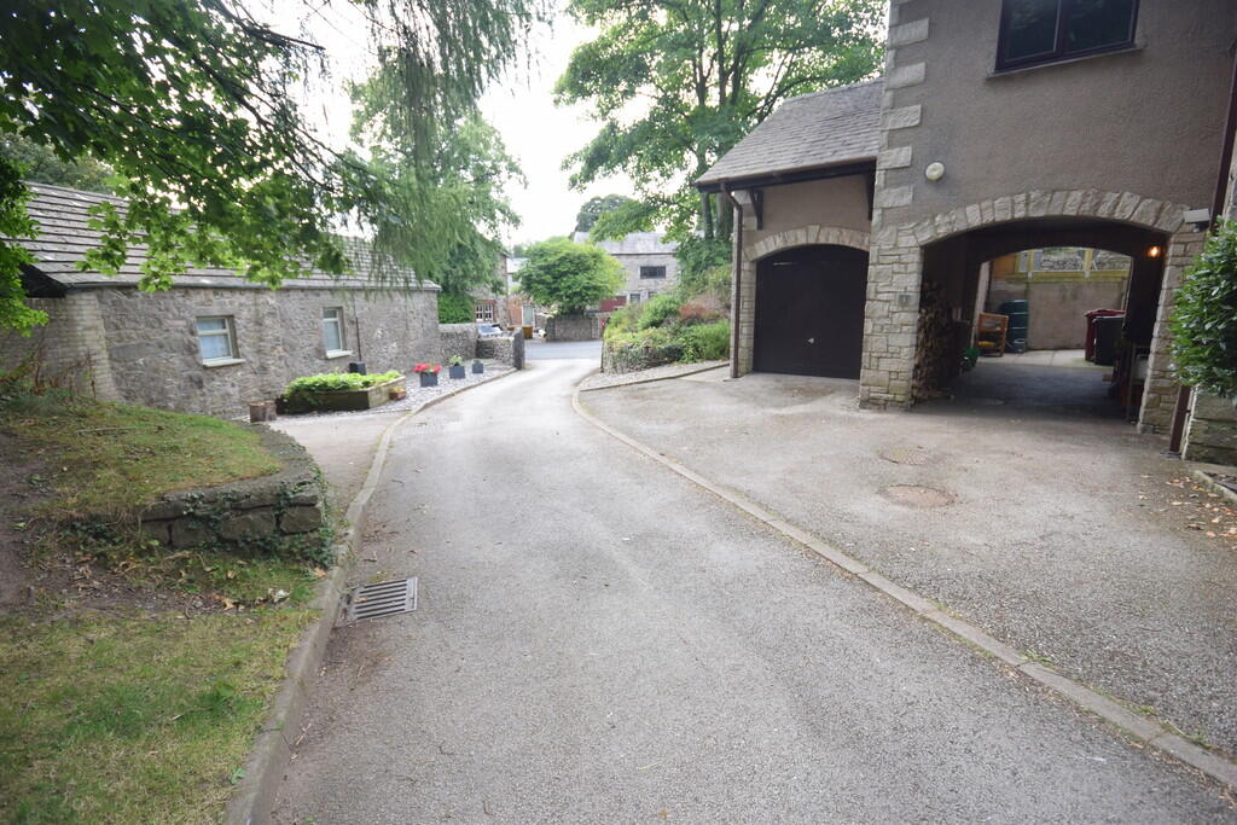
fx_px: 567
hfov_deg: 95.0
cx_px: 618
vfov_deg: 72.1
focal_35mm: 16
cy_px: 412
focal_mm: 11
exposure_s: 1/200
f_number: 7.1
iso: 400
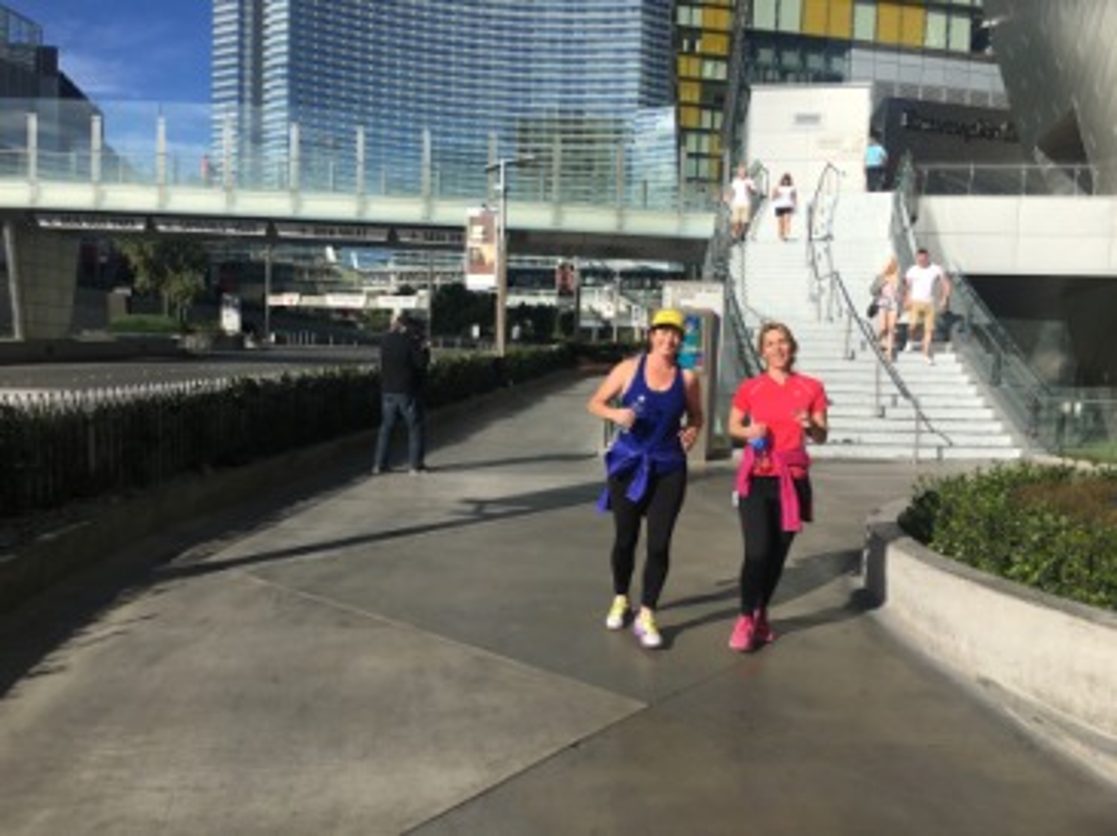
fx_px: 935
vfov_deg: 48.2
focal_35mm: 29
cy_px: 418
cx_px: 558
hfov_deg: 61.7
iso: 25
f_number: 2.2
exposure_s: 1/2331
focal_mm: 4.15
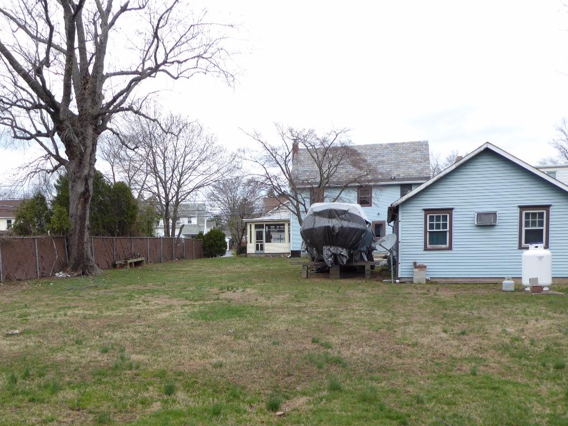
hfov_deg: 53.4
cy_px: 290
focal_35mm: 34
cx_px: 214
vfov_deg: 41.2
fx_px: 558
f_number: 3.3
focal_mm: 4.3
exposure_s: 1/320
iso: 100
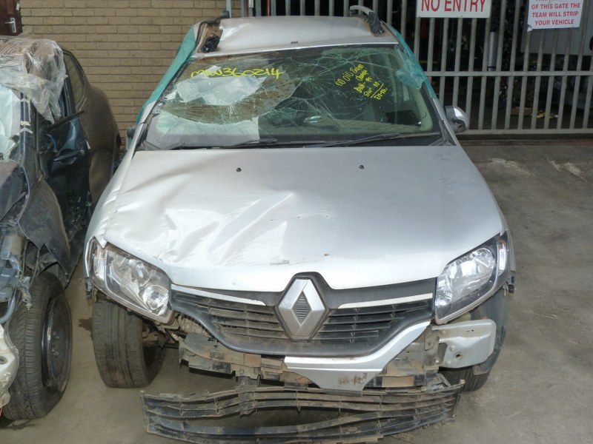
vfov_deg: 41.8
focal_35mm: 34
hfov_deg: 54.0
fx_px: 582
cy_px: 222
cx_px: 296
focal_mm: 6.2
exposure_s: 1/250
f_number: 4.5
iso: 125
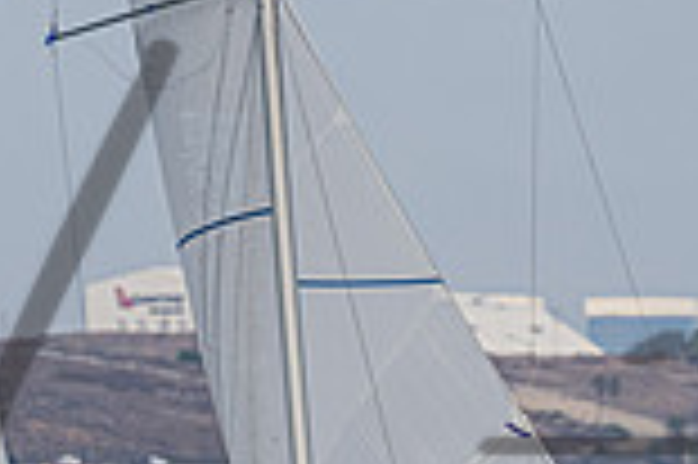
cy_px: 460
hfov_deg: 2.1
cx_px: 585
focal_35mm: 967
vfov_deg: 1.4
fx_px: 18729
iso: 400
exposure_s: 1/800
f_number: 6.3
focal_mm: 200
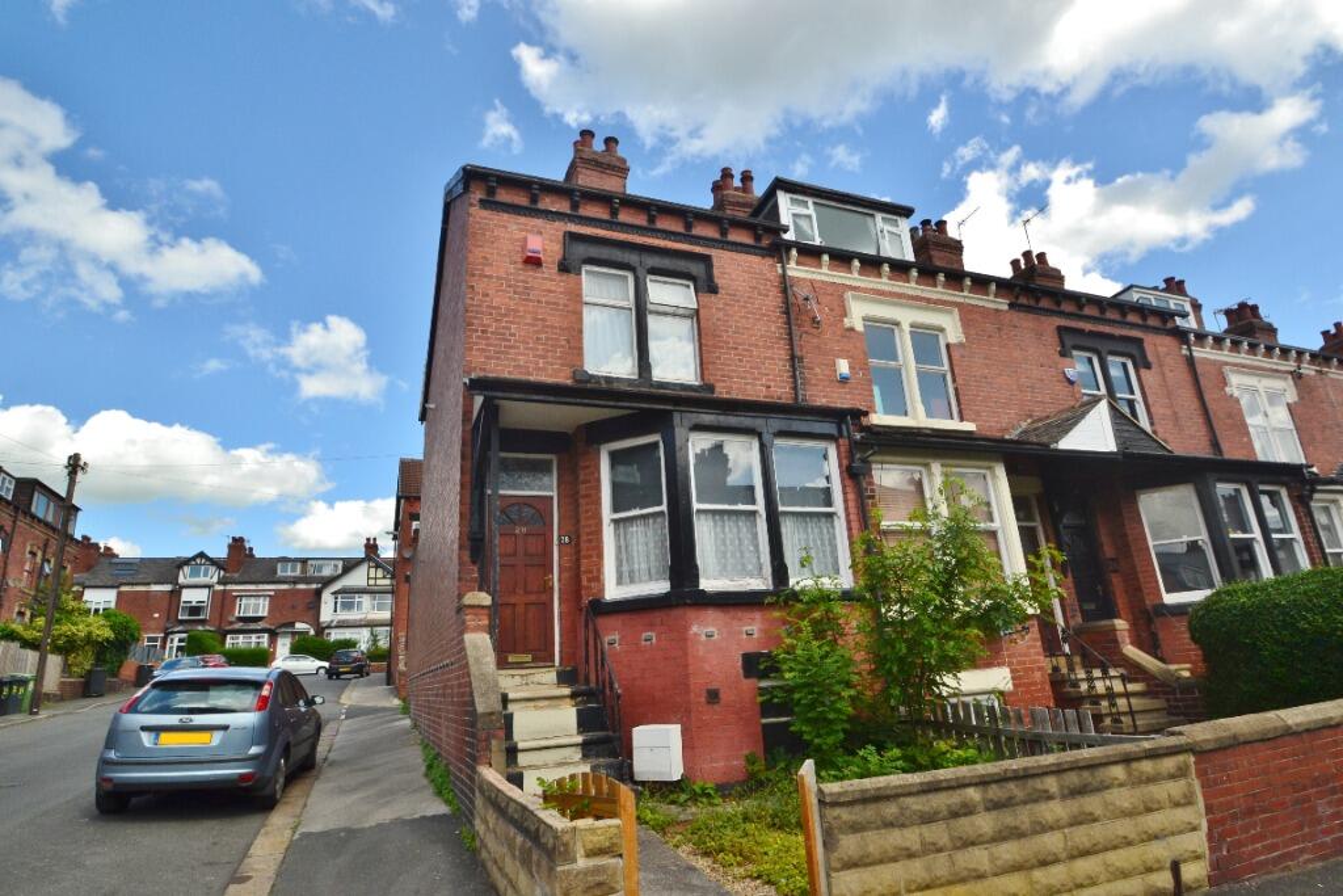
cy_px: 448
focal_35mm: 18
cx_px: 672
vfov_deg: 67.4
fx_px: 672
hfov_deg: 90.0
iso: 400
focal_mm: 12
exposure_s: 1/320
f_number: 11
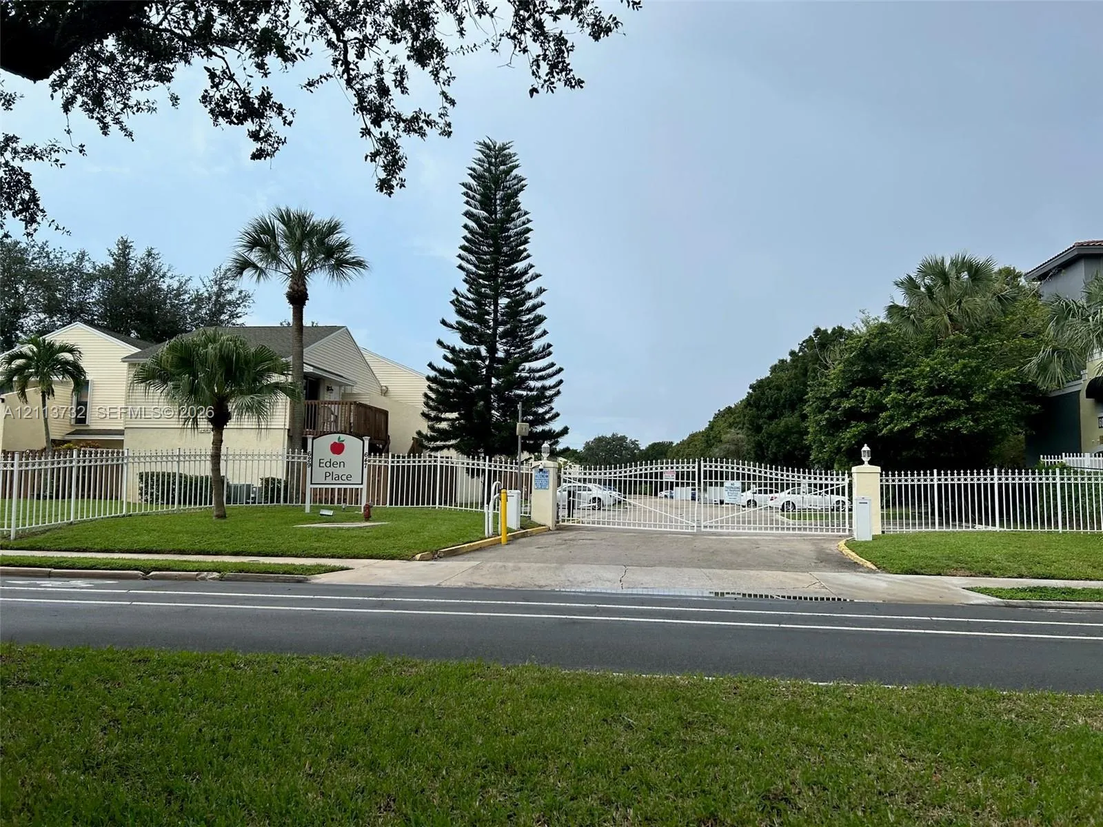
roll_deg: +1.4
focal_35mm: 26
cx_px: 552
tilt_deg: +5.2
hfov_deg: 67.3
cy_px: 414
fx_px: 828
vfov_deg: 53.1
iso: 50
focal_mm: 5.7
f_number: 1.5
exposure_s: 1/3831
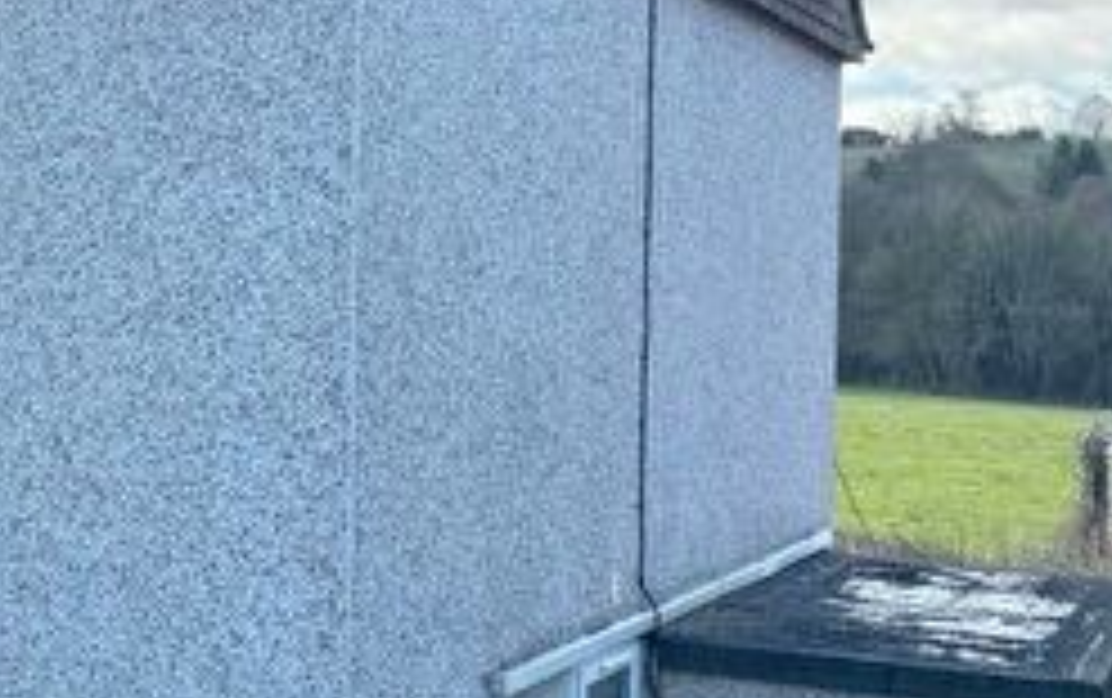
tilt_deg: -0.9
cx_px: -36
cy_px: 281
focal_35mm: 72
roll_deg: -1.3
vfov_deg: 18.1
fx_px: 2184
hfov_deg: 26.8
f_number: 1.78
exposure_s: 1/1151
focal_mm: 6.76
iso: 80
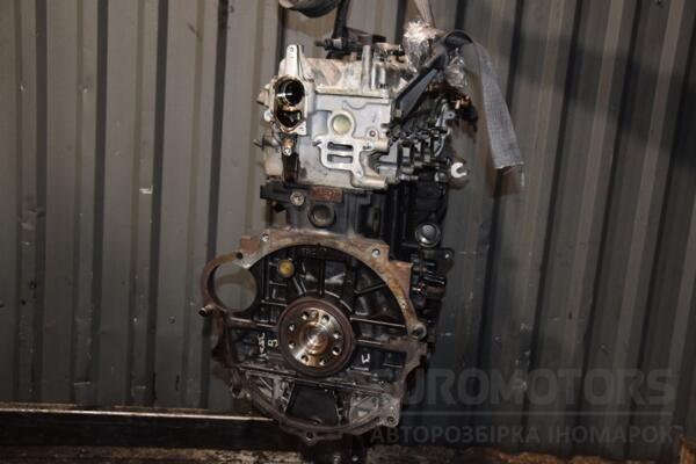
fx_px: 754
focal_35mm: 39
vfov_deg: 34.2
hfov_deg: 49.6
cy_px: 232
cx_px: 348
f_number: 5
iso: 800
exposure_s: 1/60
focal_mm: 26
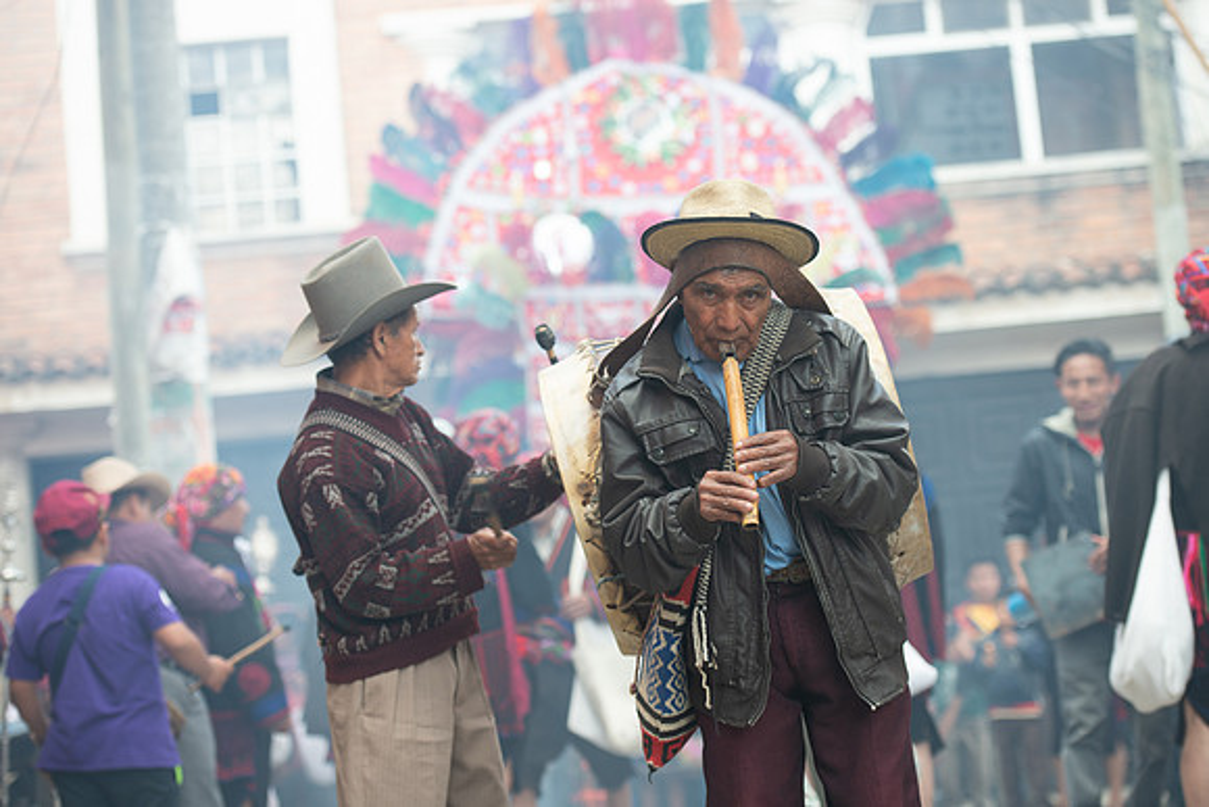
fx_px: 3023
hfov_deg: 22.6
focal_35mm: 90
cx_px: 604
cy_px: 404
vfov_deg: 15.2
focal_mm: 90
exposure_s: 1/160
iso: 160
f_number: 4
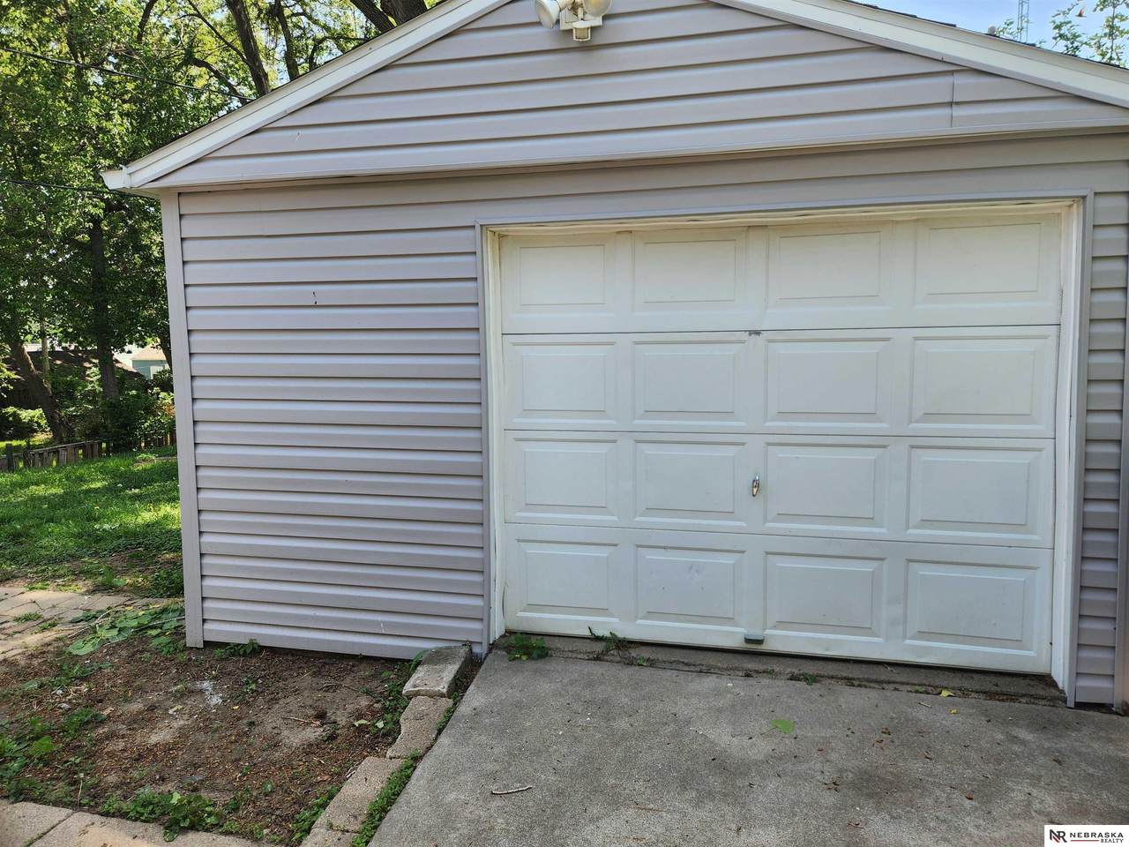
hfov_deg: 73.9
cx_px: 564
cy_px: 424
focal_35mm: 23
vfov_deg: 58.9
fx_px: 750
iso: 20
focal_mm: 5.4
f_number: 1.8
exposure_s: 1/322
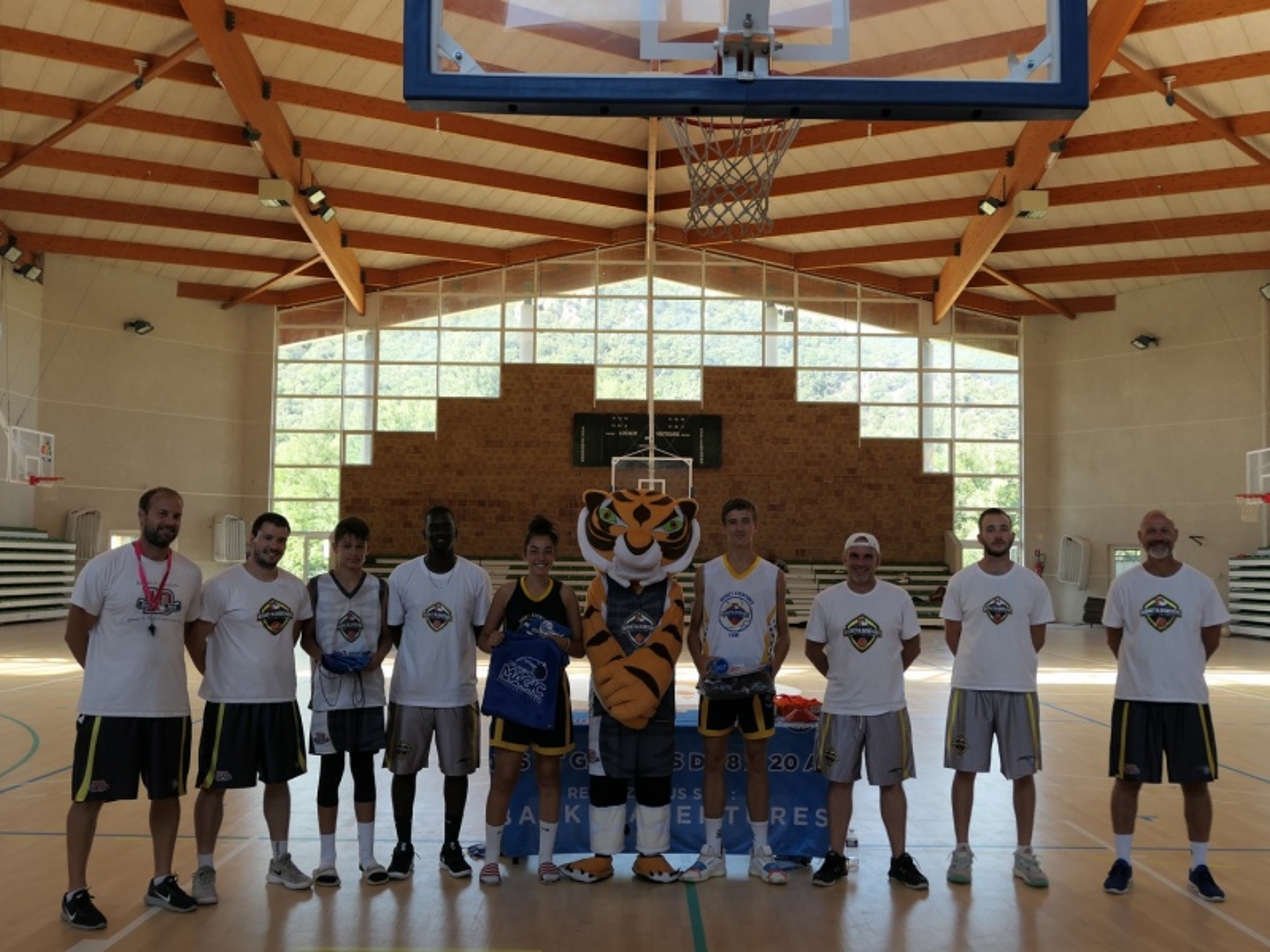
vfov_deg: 40.7
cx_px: 635
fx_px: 1284
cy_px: 476
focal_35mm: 35
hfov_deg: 52.6
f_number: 2.8
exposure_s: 1/125
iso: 125
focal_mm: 11.7
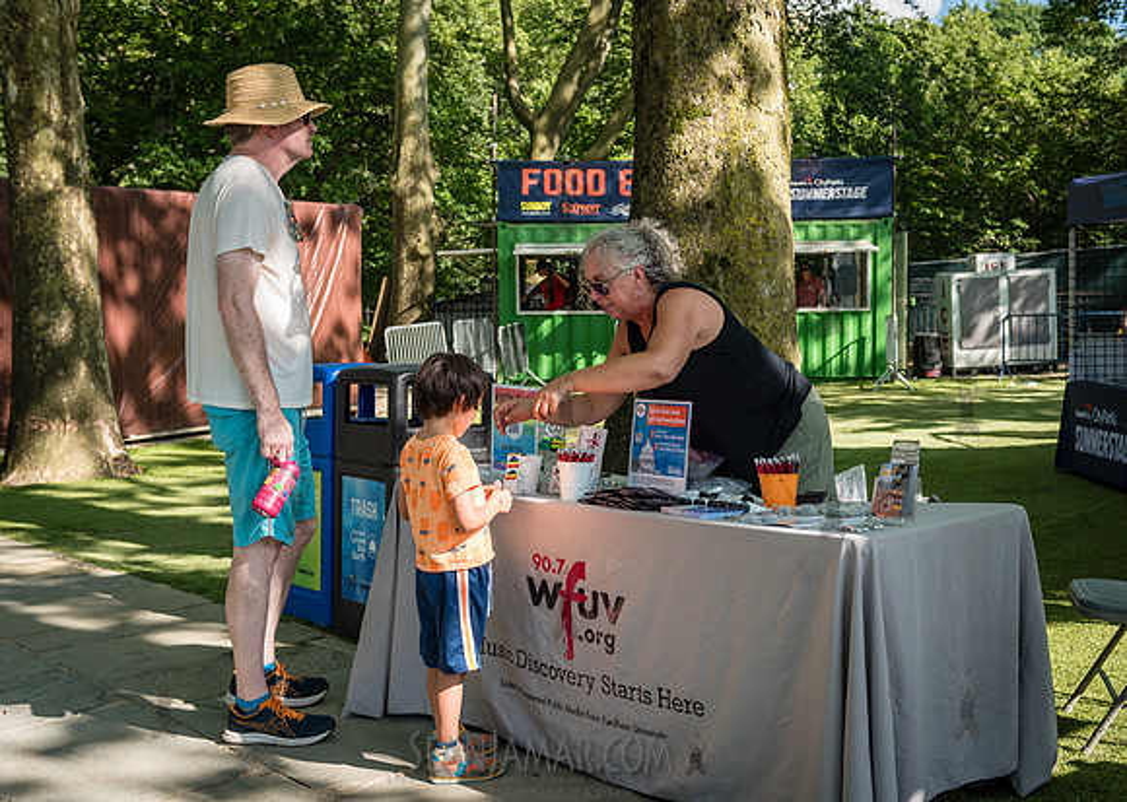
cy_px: 401
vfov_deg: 34.3
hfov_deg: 46.8
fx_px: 1301
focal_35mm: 41
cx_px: 602
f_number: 4
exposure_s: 1/400
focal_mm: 38
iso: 160
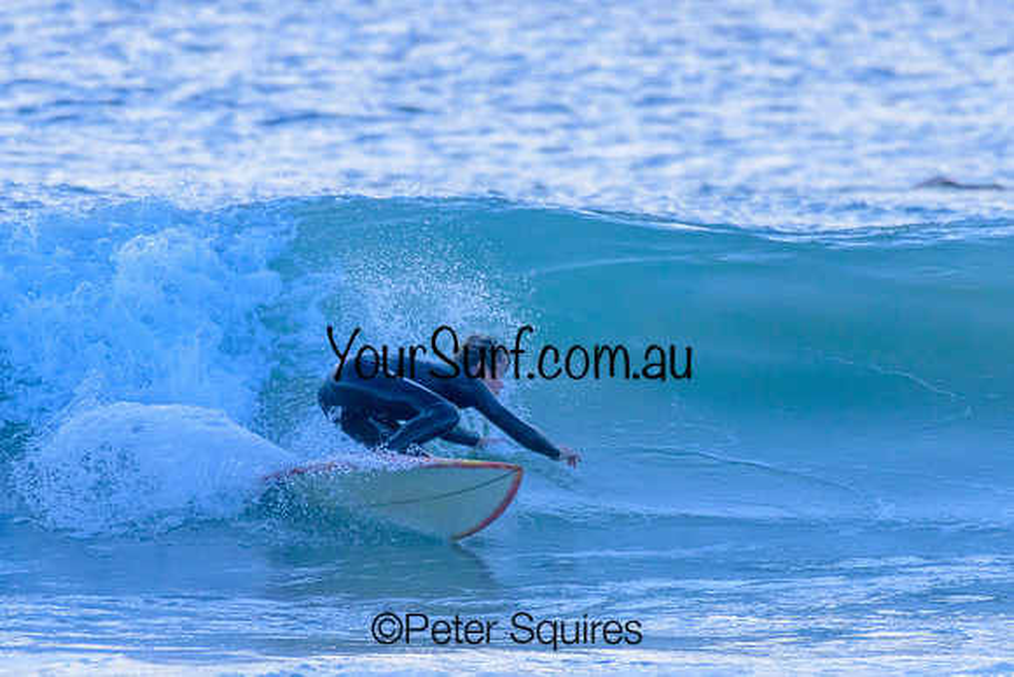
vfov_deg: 1.4
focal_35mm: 1000
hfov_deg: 2.1
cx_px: 507
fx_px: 28172
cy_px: 338
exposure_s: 1/2000
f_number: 11
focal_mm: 1000
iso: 3600
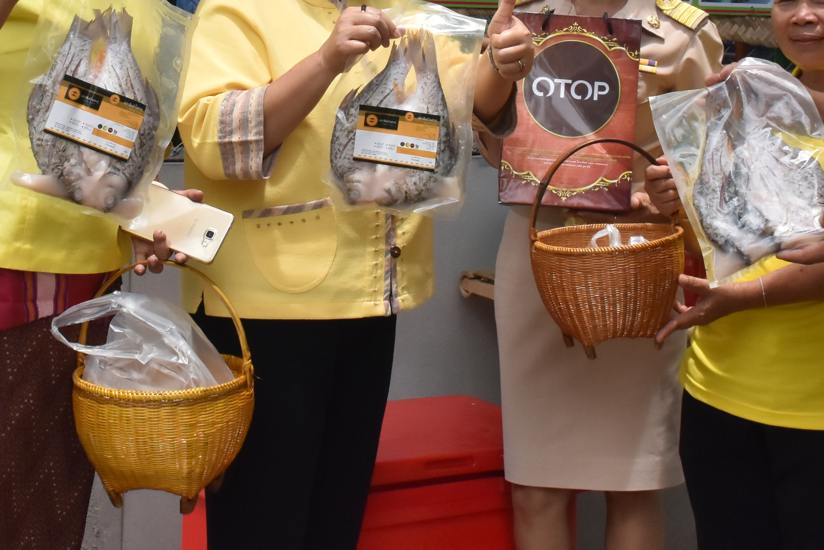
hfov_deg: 24.1
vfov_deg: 15.8
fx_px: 1928
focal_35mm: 84
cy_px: -52
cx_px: 315
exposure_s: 1/640
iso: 640
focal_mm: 23
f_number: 13
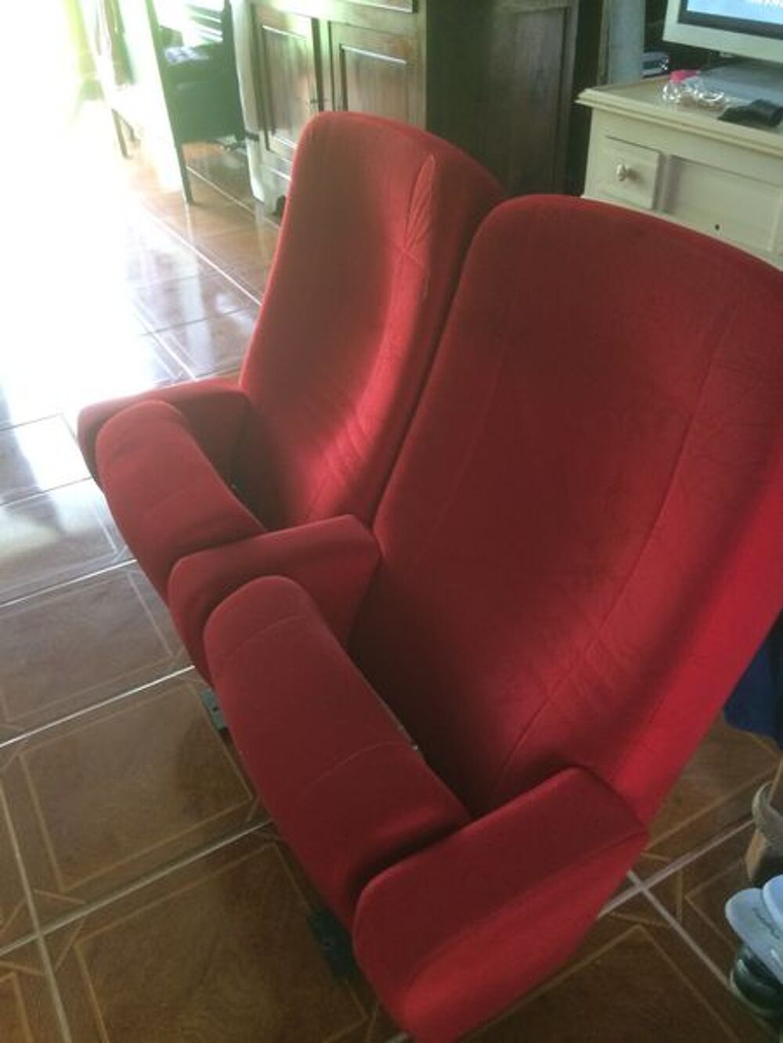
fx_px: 874
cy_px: 522
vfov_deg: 61.7
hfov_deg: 48.2
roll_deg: +3.0
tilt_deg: -36.5
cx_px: 392
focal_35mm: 29
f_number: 2.2
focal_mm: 4.15
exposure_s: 1/30
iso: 200
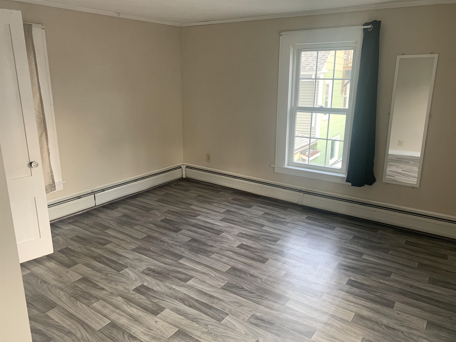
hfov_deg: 67.3
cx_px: 228
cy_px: 171
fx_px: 343
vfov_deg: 53.1
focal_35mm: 26
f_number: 1.8
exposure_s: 1/60
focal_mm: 4.25
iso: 200
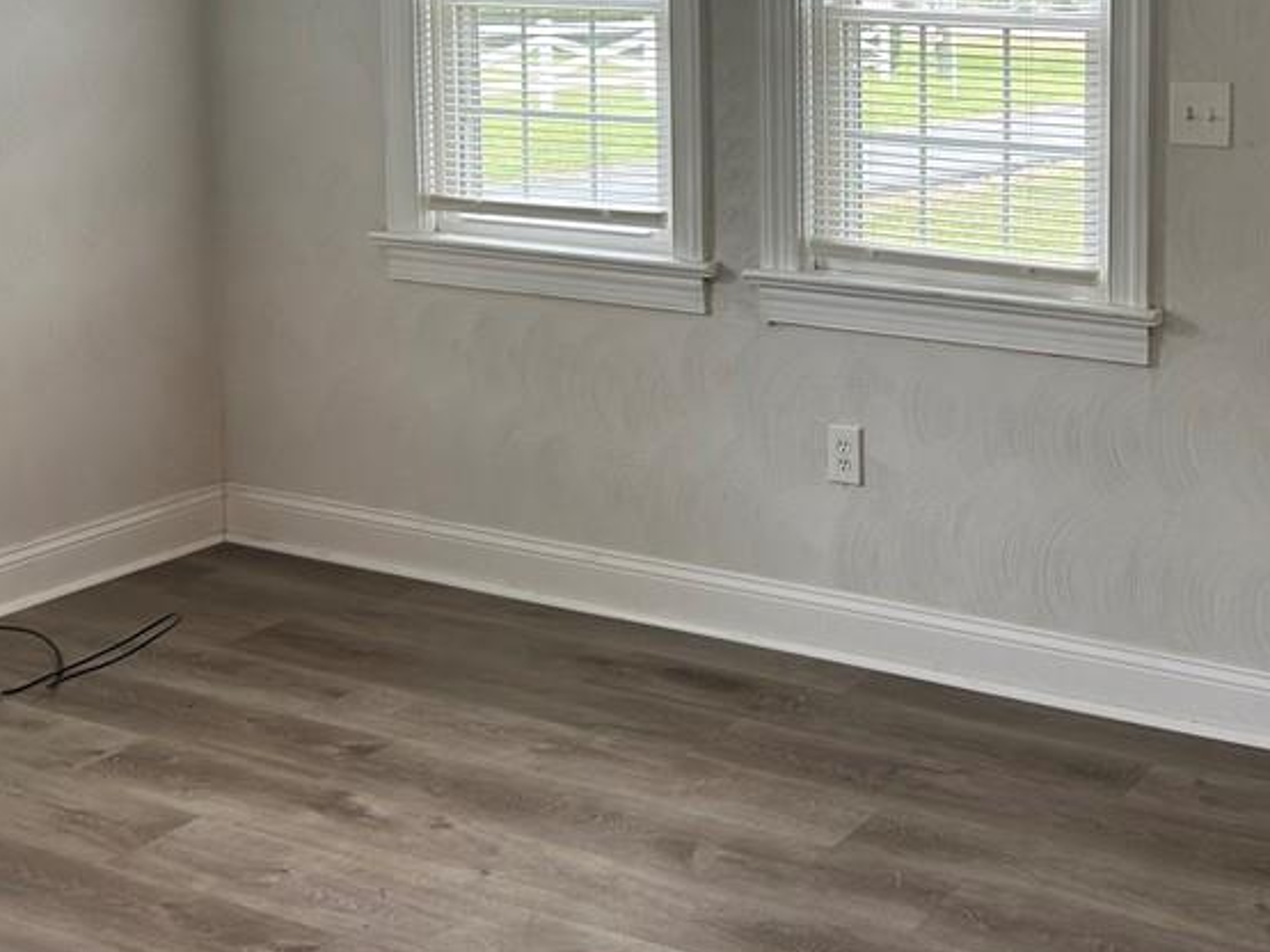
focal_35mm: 48
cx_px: 1126
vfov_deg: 29.3
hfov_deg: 37.3
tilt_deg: -4.8
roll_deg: -1.1
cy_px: 137
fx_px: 1761
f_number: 1.5
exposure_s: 1/120
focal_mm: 5.7
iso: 100
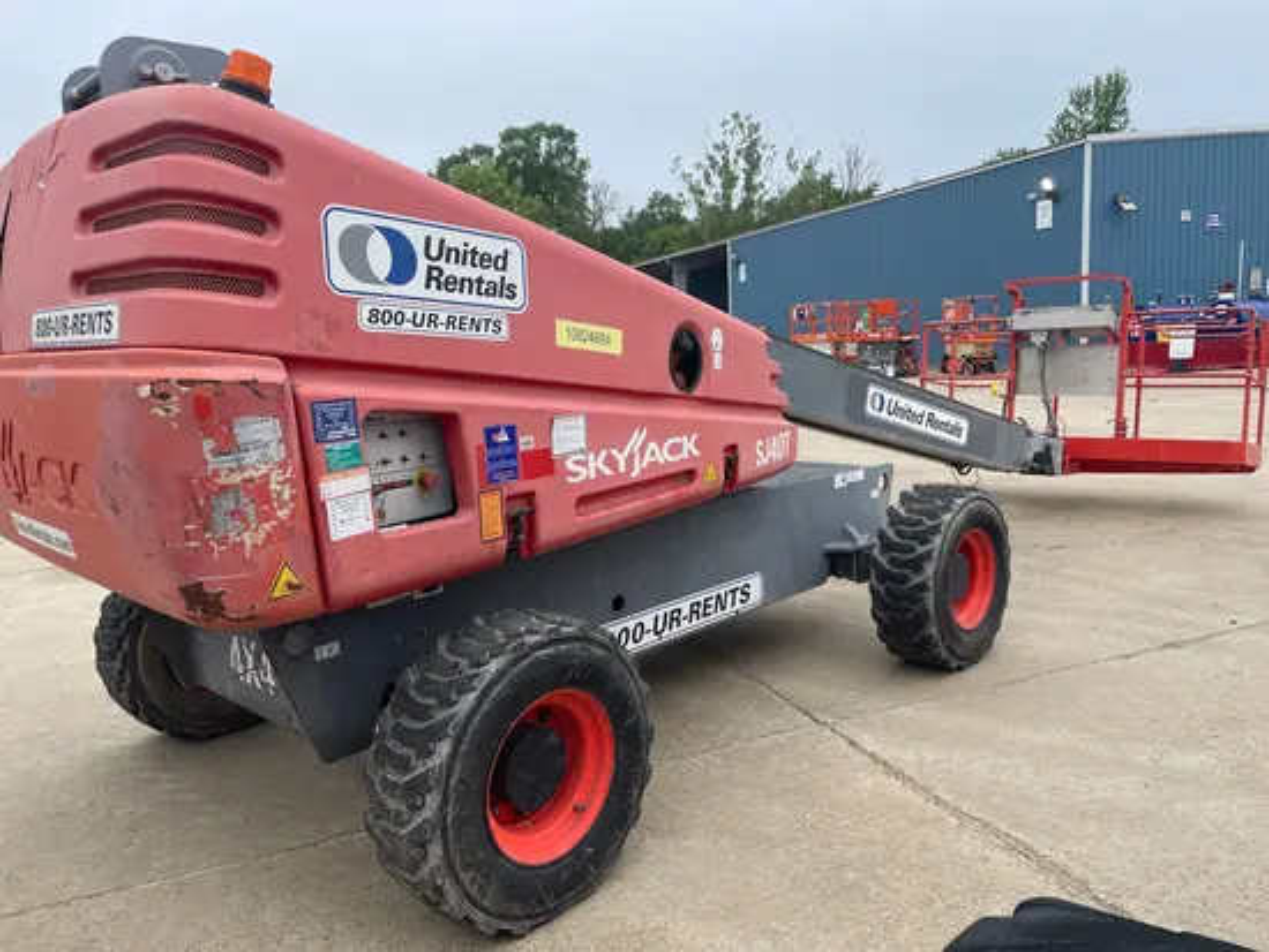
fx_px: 954
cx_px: 634
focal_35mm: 26
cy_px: 476
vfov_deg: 53.1
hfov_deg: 67.3
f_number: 1.6
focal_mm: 4.2
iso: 32
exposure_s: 1/558
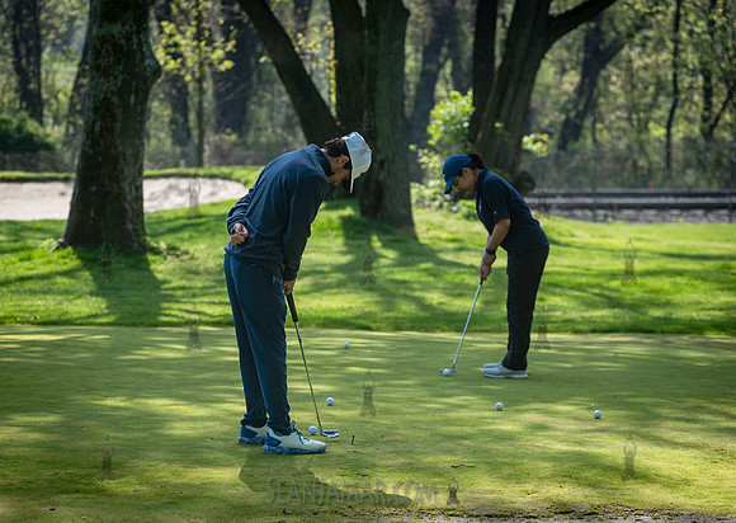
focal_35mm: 135
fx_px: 2822
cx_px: 321
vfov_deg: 10.6
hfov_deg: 14.9
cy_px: 278
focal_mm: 120
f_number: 4
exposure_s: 1/500
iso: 100
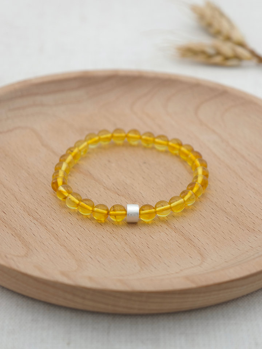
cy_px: 174
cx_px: 131
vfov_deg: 23.0
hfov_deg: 17.4
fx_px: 858
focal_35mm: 85
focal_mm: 22.48
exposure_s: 1/141
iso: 50
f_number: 16
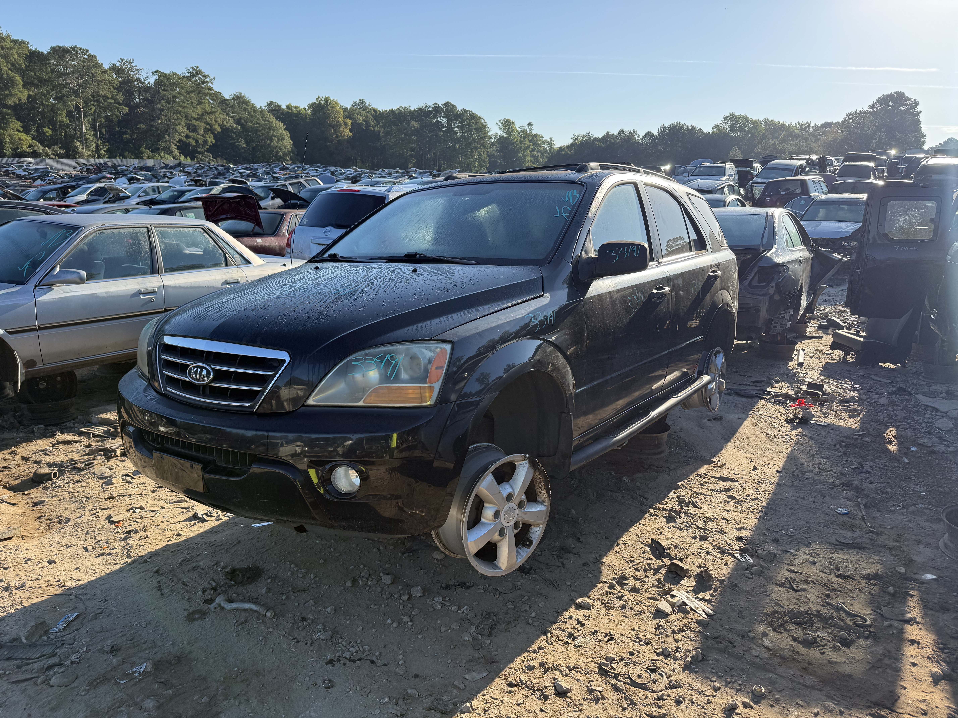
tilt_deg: -11.7
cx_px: 479
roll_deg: -1.3
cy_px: 359
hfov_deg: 71.6
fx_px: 664
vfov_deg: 56.8
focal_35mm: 24
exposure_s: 1/1493
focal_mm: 6.76
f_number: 1.78
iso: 80
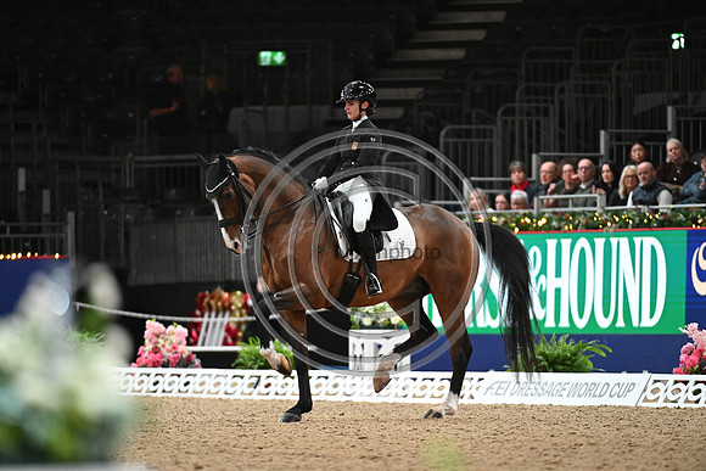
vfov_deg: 3.4
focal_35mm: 400
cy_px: 236
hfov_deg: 5.2
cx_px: 353
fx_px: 7846
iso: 6400
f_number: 4
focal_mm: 400
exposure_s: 1/640
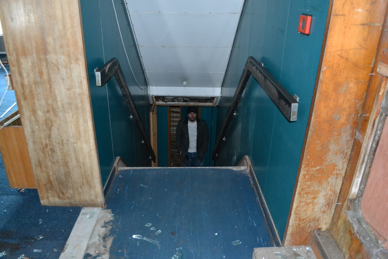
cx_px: 194
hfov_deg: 67.4
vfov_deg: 47.9
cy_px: 130
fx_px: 291
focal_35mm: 27
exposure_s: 1/60
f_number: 3.5
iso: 3200
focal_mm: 18
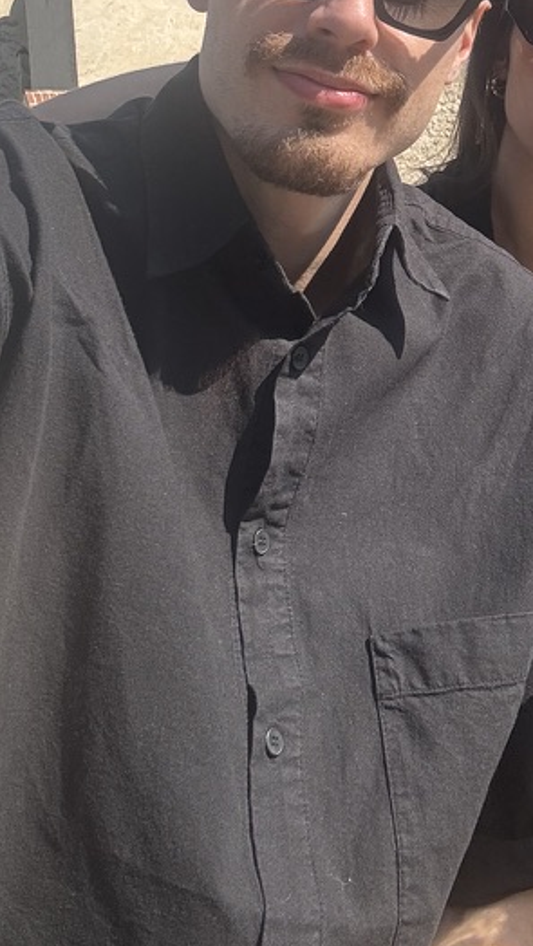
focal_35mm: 49
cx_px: 432
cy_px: 40
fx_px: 1230
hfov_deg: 24.0
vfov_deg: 38.2
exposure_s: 1/844
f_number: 1.9
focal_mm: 2.69
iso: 25
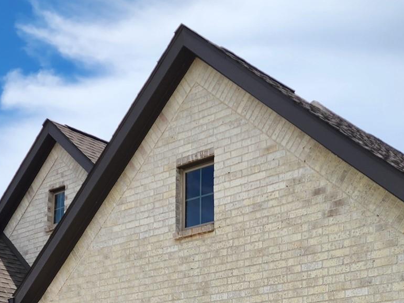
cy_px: 341
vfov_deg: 22.5
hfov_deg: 31.1
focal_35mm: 61
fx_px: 712
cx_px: 302
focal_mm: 6.4
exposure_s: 1/1780
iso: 12
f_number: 1.8
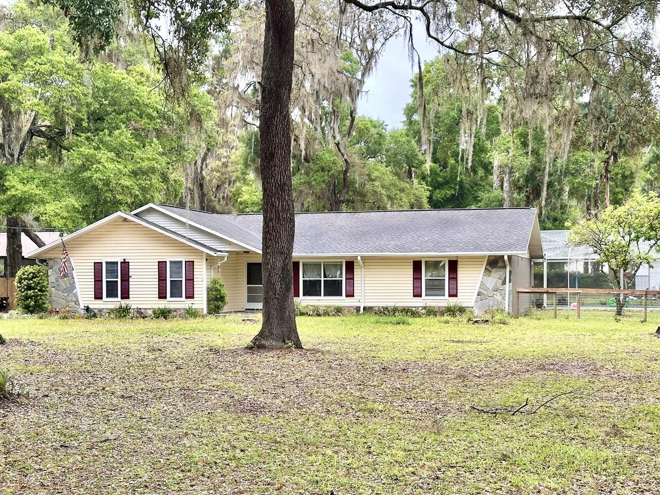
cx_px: 346
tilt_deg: +0.9
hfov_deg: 33.2
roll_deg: -0.1
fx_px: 1106
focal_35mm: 58
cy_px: 268
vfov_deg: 25.2
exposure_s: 1/773
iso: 64
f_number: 1.78
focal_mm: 6.86
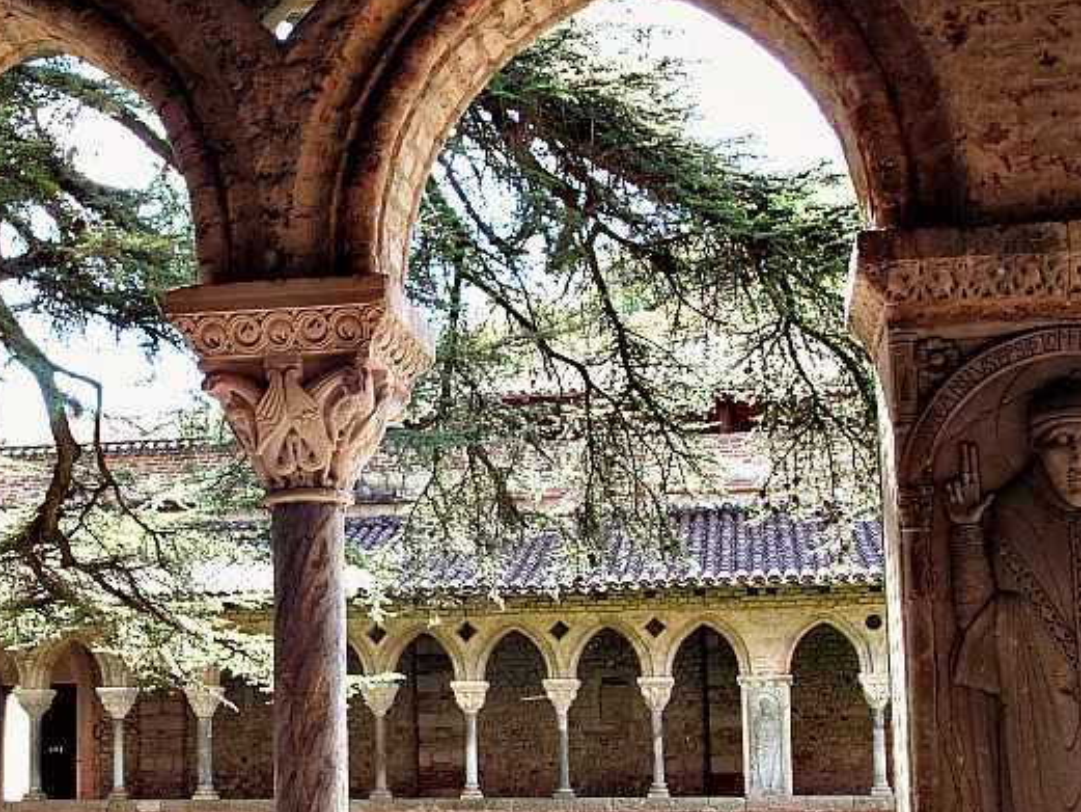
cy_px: 588
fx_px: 1843
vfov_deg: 24.6
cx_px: 336
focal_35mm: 59
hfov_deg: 32.3
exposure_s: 1/15
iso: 200
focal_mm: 15
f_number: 11
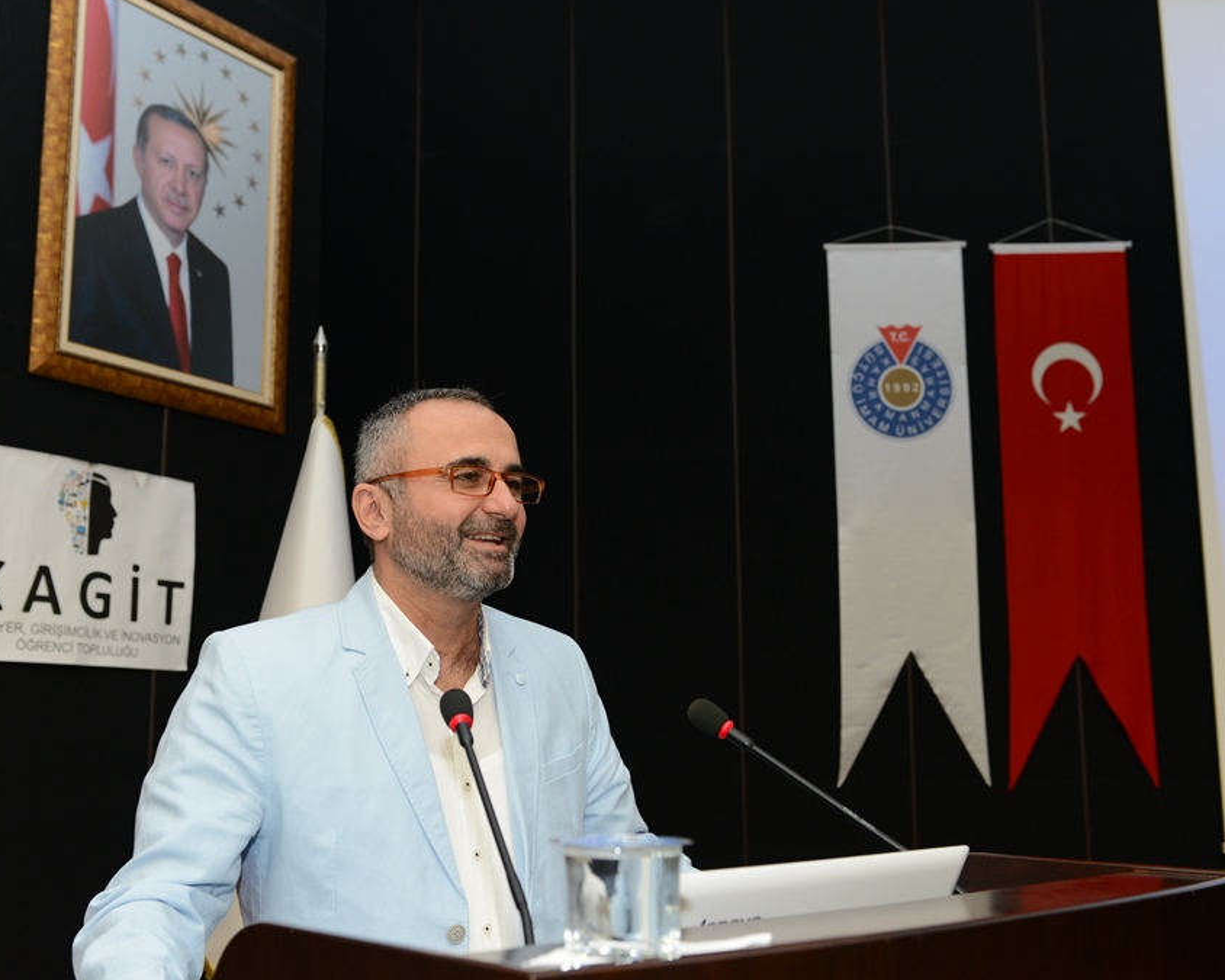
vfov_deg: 36.5
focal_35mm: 41
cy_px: 491
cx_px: 575
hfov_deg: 44.8
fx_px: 1486
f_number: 4.5
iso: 1250
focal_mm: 36
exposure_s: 1/125
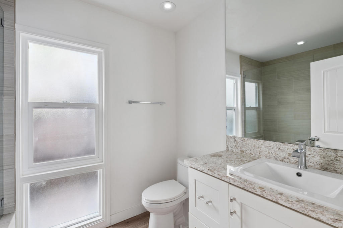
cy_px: 114
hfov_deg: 96.8
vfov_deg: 73.7
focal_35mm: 16
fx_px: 152
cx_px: 172
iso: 400
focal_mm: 16
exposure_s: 1/1.67
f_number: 9
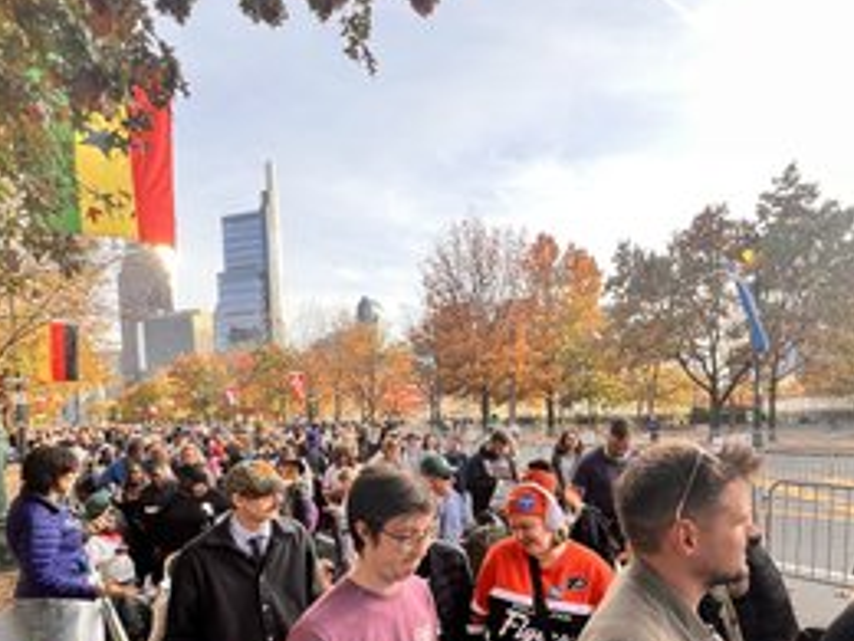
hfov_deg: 81.6
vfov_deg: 63.6
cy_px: 447
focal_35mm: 20
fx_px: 493
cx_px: 463
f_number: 1.8
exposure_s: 1/164
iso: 32
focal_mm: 1.57
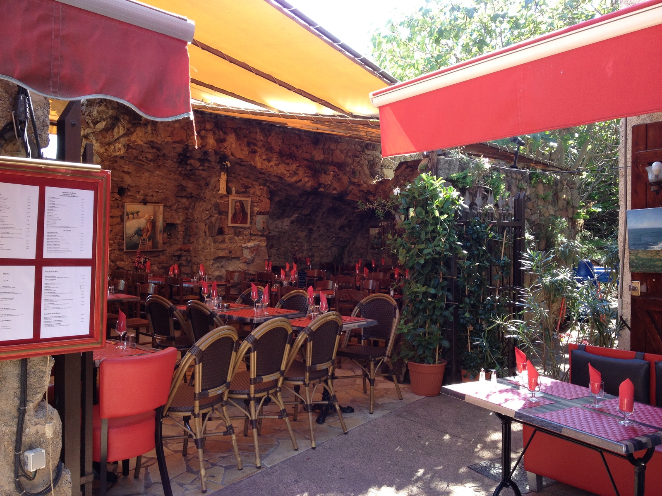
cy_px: 248
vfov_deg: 40.7
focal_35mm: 35
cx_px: 331
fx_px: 669
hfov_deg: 52.6
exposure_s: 1/120
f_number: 2.4
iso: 80
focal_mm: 4.28
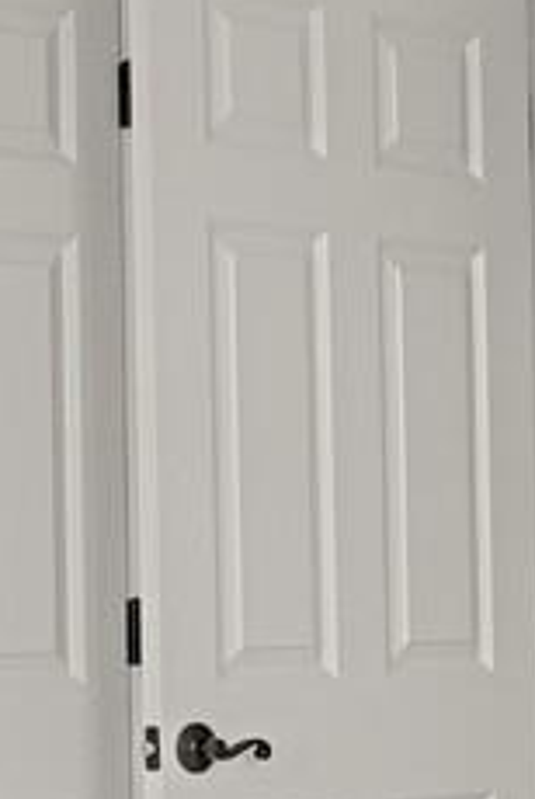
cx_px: 158
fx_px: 2622
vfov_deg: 17.2
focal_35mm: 118
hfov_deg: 11.6
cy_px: 584
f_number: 8
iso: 250
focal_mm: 17
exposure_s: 1/2
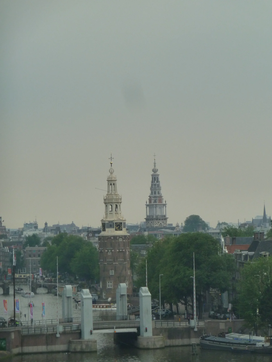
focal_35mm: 158
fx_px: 1655
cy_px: 181
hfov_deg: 9.4
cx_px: 136
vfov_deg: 12.5
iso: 250
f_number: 4.5
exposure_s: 1/250
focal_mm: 25.9
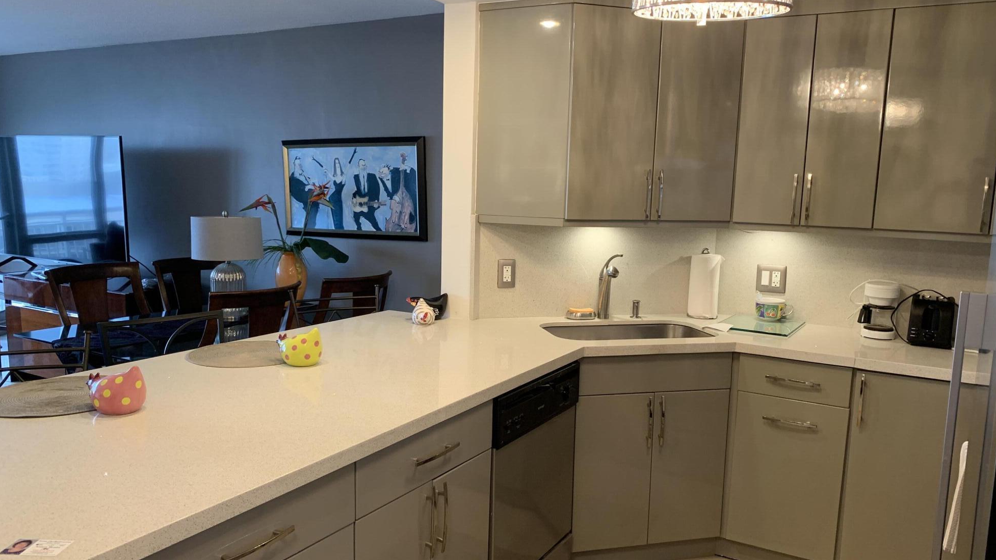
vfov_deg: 40.2
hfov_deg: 66.1
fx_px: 766
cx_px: 508
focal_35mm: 29
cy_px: 299
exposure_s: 1/60
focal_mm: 4.25
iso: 100
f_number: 1.8
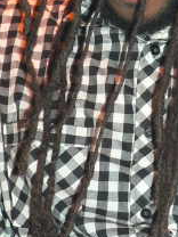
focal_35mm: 251
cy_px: 109
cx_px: 220
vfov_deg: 7.9
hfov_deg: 5.9
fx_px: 1721
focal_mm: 14.9
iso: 300
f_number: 3.2
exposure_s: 1/60
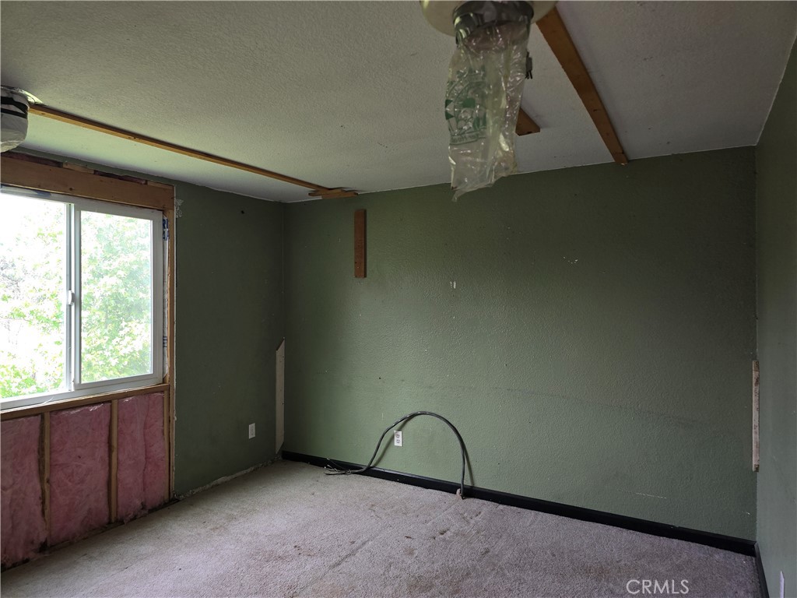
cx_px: 398
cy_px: 299
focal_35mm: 23
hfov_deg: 73.9
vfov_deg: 58.9
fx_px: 530
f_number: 1.7
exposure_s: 1/60
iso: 80
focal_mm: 6.3
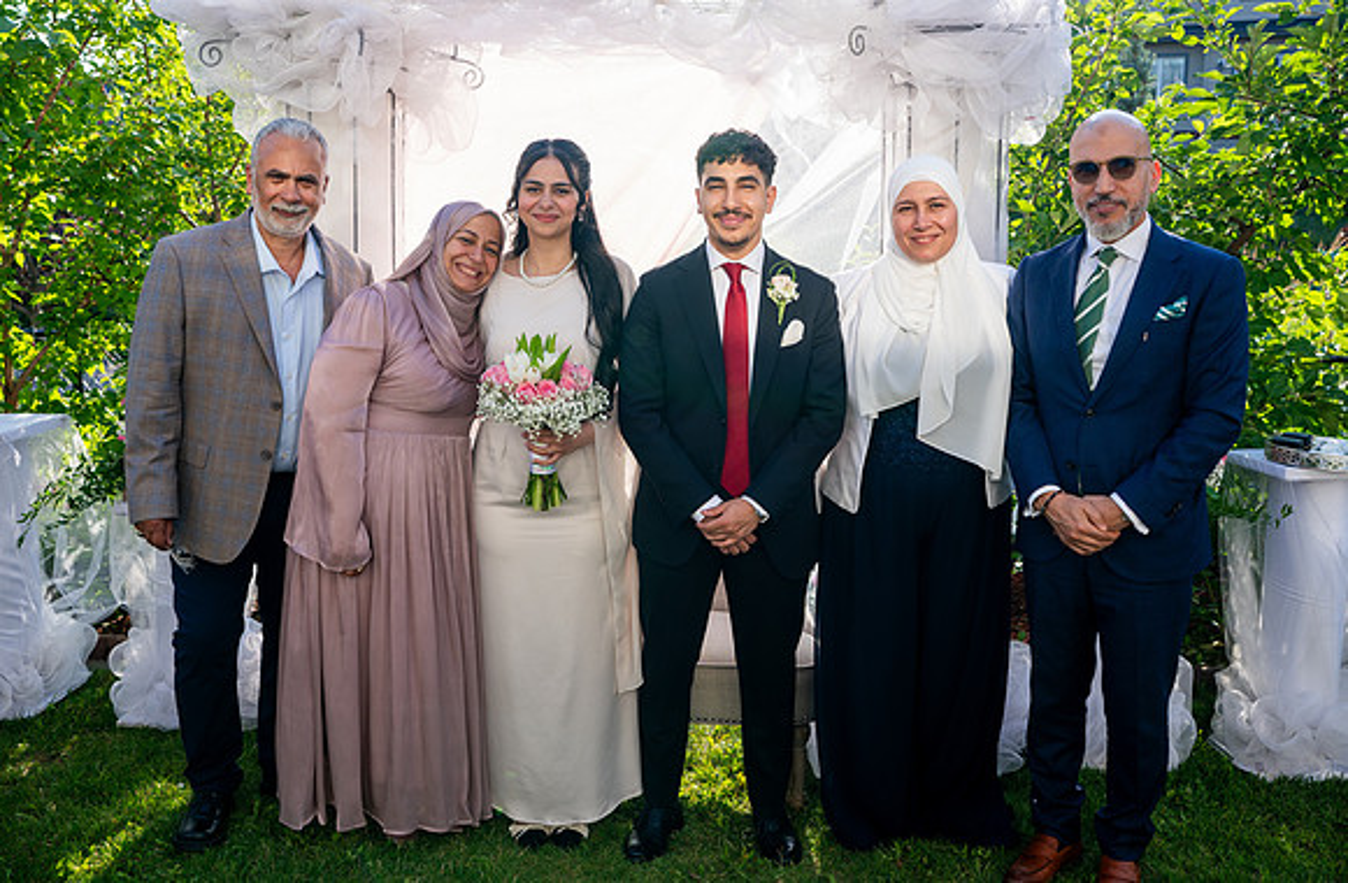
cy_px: 397
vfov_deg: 41.2
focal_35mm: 32
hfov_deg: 59.6
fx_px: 1175
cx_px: 618
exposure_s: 1/640
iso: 200
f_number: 3.5
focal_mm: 28
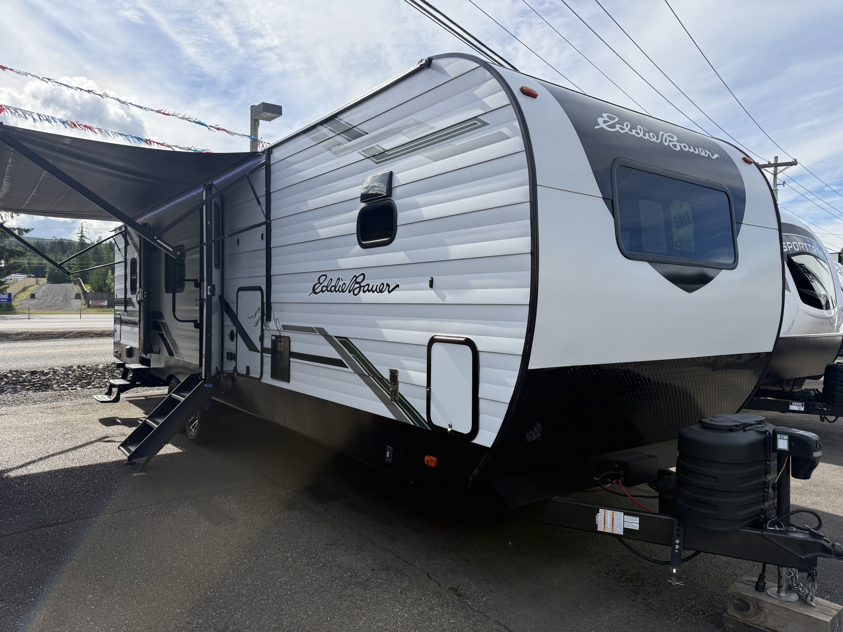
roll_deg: -1.2
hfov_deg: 71.6
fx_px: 584
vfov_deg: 56.8
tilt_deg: -0.3
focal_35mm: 24
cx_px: 422
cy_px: 316
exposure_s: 1/4673
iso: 100
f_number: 1.78
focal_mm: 6.76
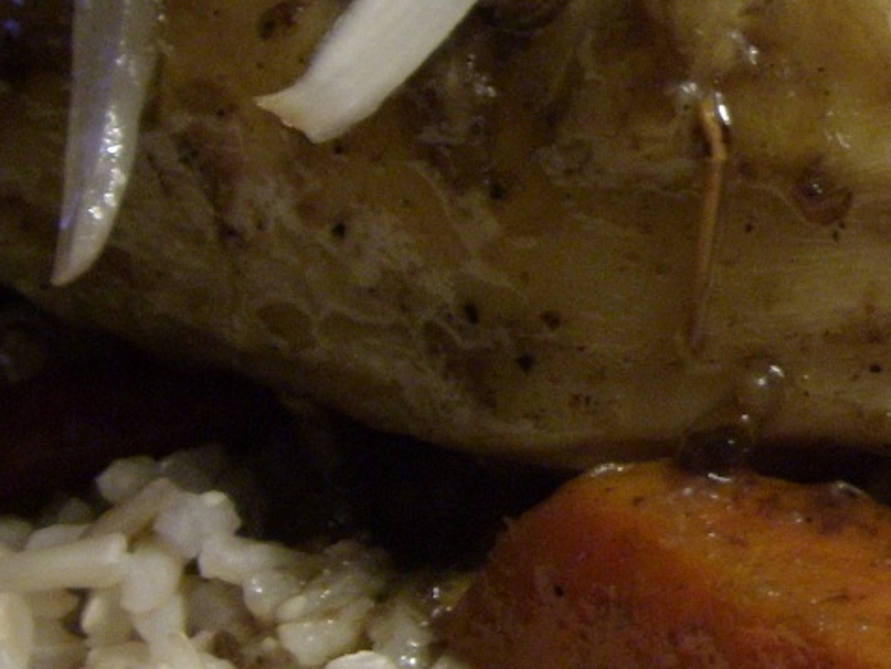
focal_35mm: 107
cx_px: 1366
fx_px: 2755
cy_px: 104
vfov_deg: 13.7
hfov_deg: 16.6
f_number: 3.5
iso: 300
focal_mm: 6.3
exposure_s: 1/15
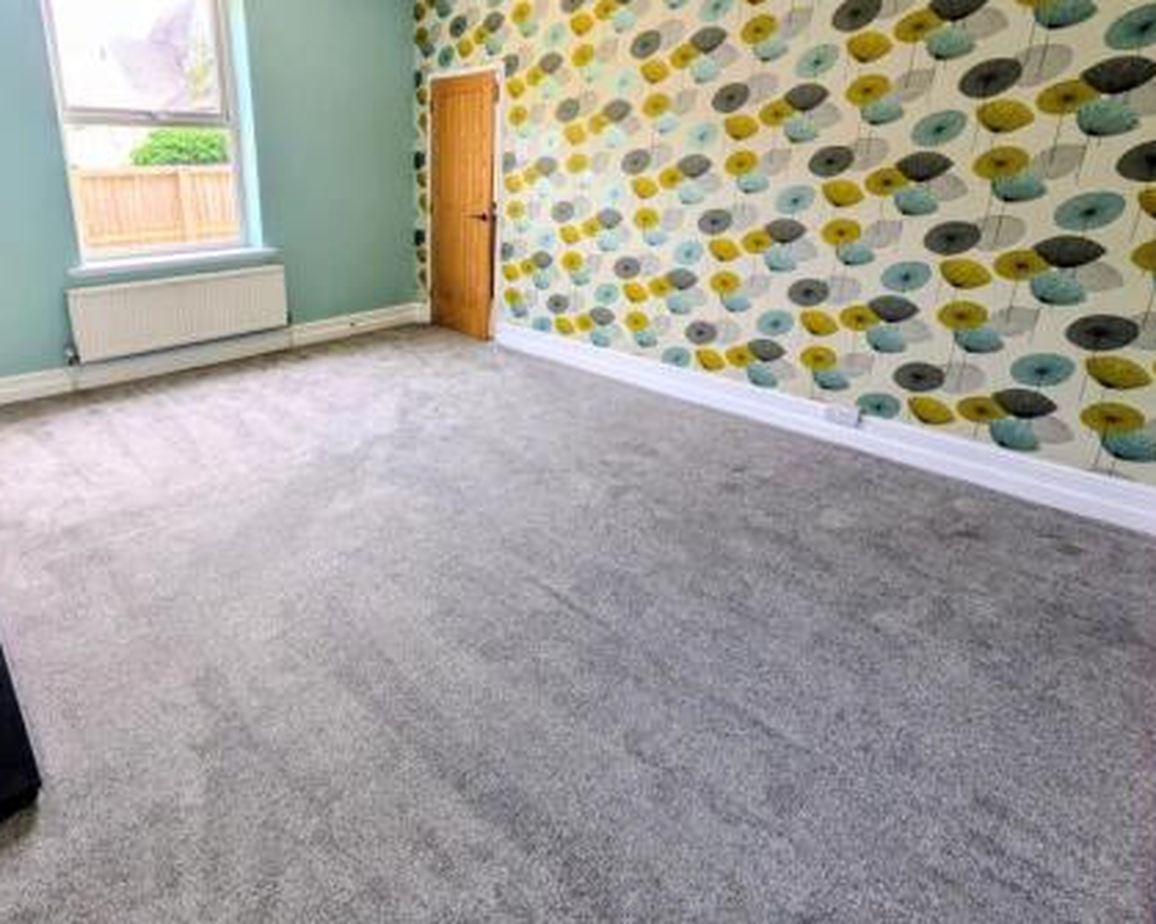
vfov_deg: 69.9
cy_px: 360
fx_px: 650
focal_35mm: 19
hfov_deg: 81.5
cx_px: 425
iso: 77
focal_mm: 1.83
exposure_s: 1/100
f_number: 2.2
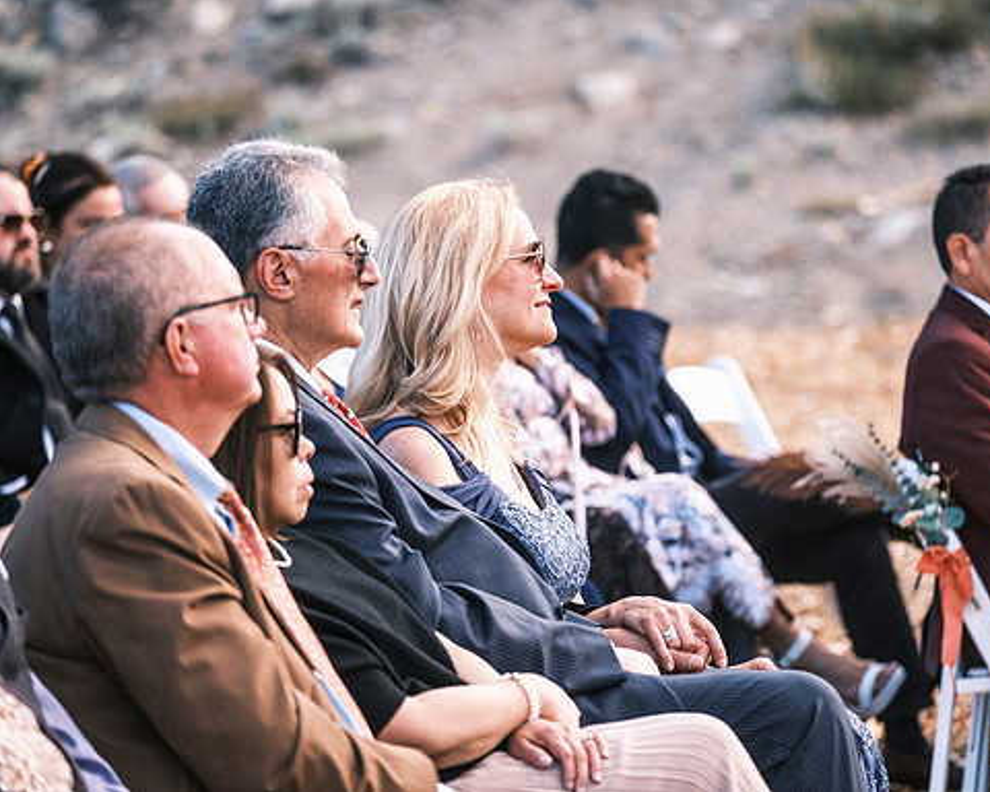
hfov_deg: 8.1
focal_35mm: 238
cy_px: 395
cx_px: 563
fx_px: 6973
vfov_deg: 6.5
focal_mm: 140
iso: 400
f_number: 3.2
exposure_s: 1/900
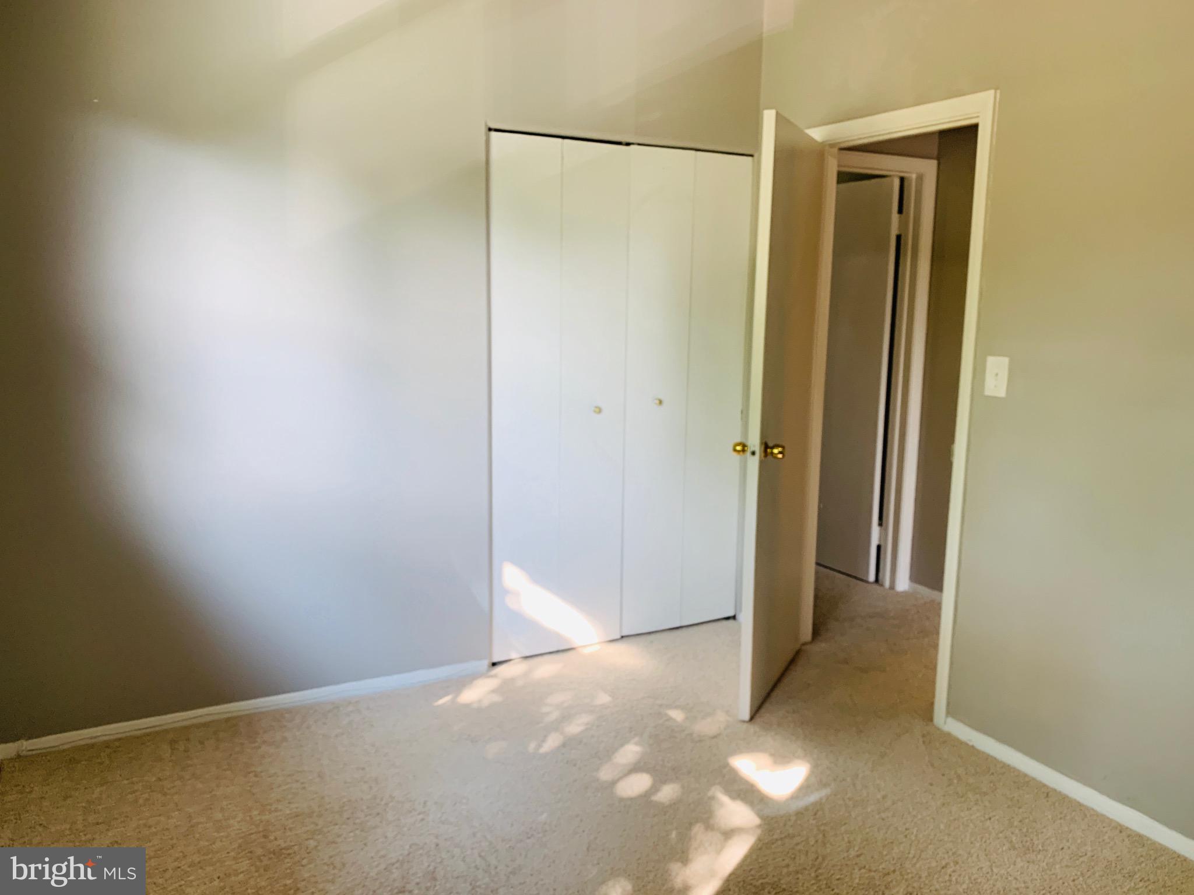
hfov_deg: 67.3
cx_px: 597
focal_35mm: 26
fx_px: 897
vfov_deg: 53.1
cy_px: 448
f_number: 1.8
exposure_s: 1/60
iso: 125
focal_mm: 4.25
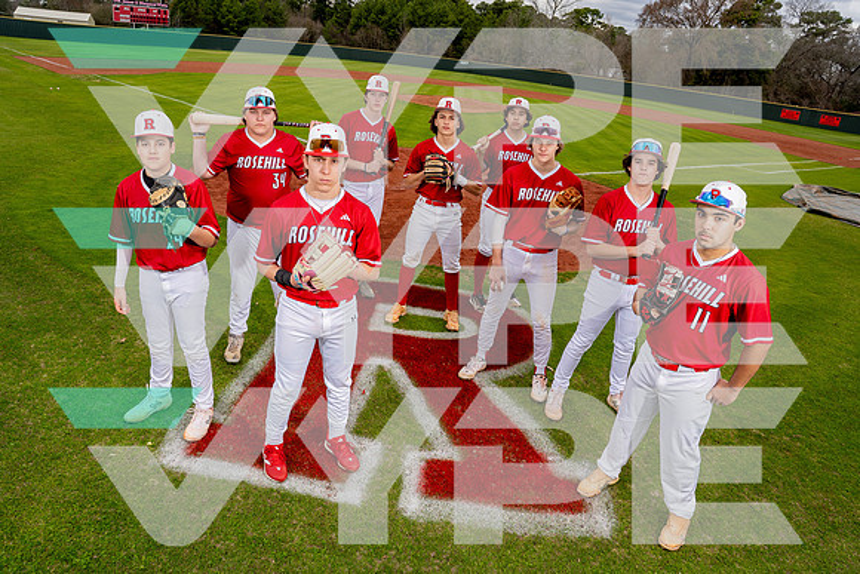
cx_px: 430
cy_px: 287
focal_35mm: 25
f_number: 8
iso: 200
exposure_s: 1/250
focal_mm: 25
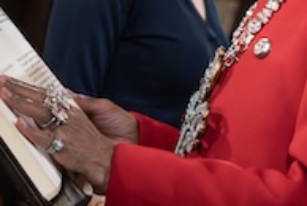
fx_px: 1537
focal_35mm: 180
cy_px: -44
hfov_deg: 11.4
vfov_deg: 7.6
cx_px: 188
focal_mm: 70
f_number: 4
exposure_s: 1/320
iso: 12800
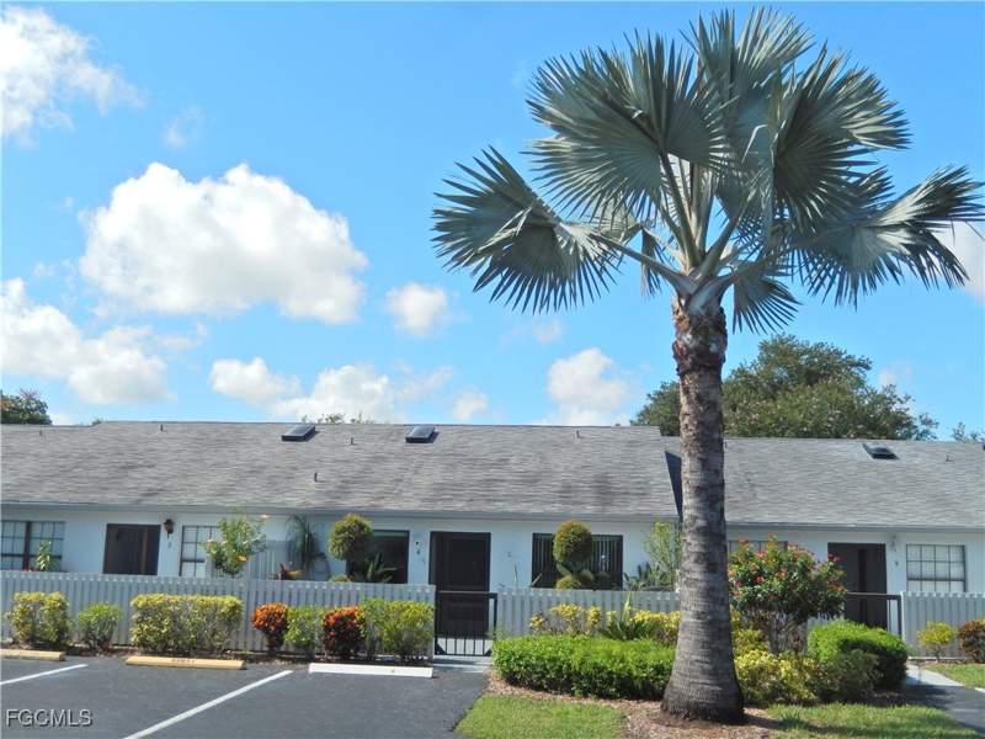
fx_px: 1024
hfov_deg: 51.4
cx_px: 492
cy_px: 370
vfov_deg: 39.7
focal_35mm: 36
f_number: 4
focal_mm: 6.5
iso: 125
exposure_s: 1/1000
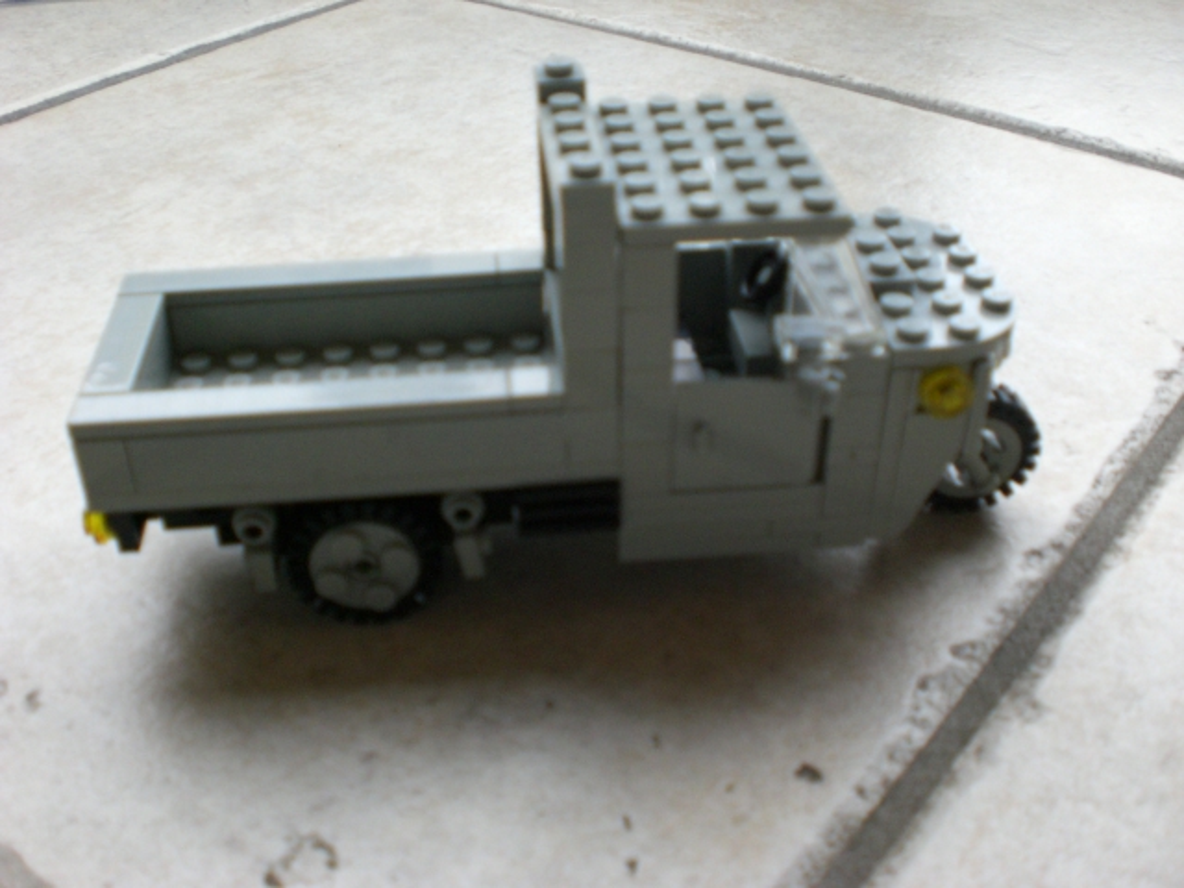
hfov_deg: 49.0
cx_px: 592
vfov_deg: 37.7
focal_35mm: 38
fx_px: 1300
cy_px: 444
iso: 200
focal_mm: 6.3
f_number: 3.1
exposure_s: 1/100
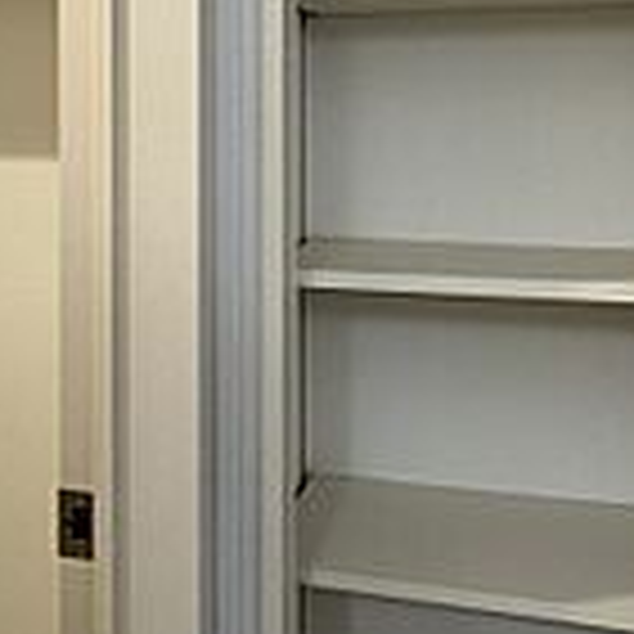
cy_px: 126
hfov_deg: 37.5
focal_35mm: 45
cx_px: 265
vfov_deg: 36.3
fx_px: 932
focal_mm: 2.22
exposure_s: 1/100
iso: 250
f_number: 2.2
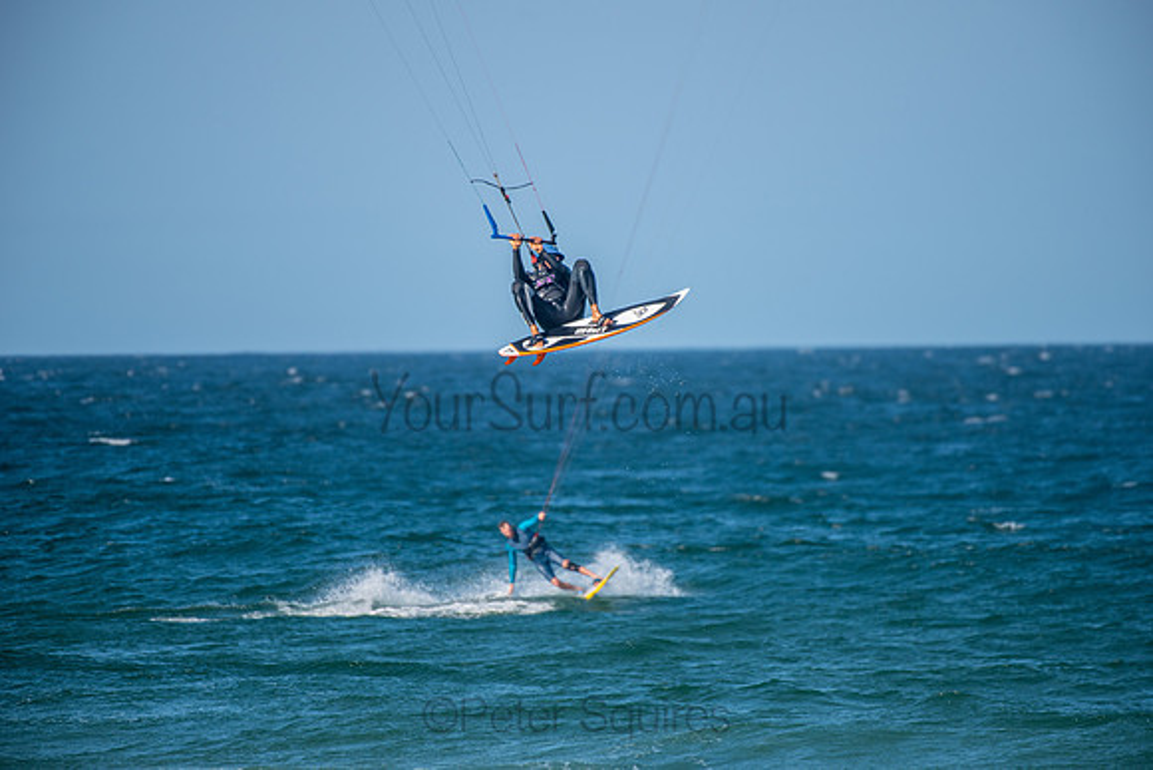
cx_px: 576
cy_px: 385
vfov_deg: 2.8
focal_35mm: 500
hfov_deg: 4.1
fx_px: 16017
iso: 450
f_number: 5.6
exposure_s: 1/1600
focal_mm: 500
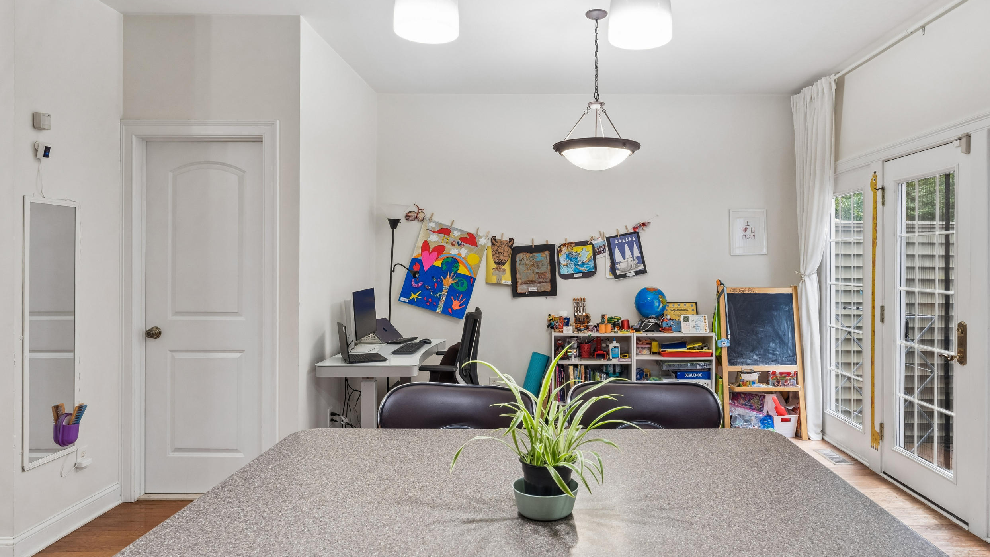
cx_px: 560
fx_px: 608
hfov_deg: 77.9
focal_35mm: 23
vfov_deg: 49.2
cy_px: 291
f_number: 13
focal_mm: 17.9
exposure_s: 1/8
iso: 400
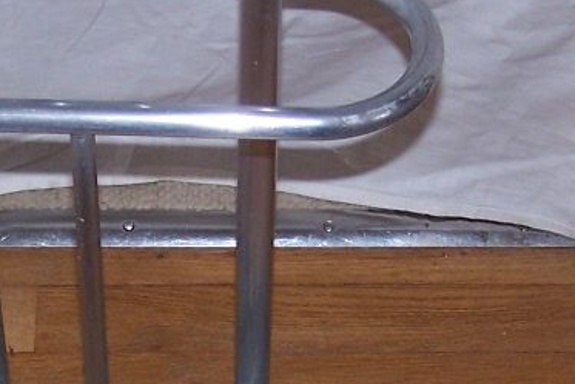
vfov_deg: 10.8
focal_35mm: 127
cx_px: 183
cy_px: 335
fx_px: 2029
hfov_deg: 16.1
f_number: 2.8
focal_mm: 6.3
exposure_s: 1/60
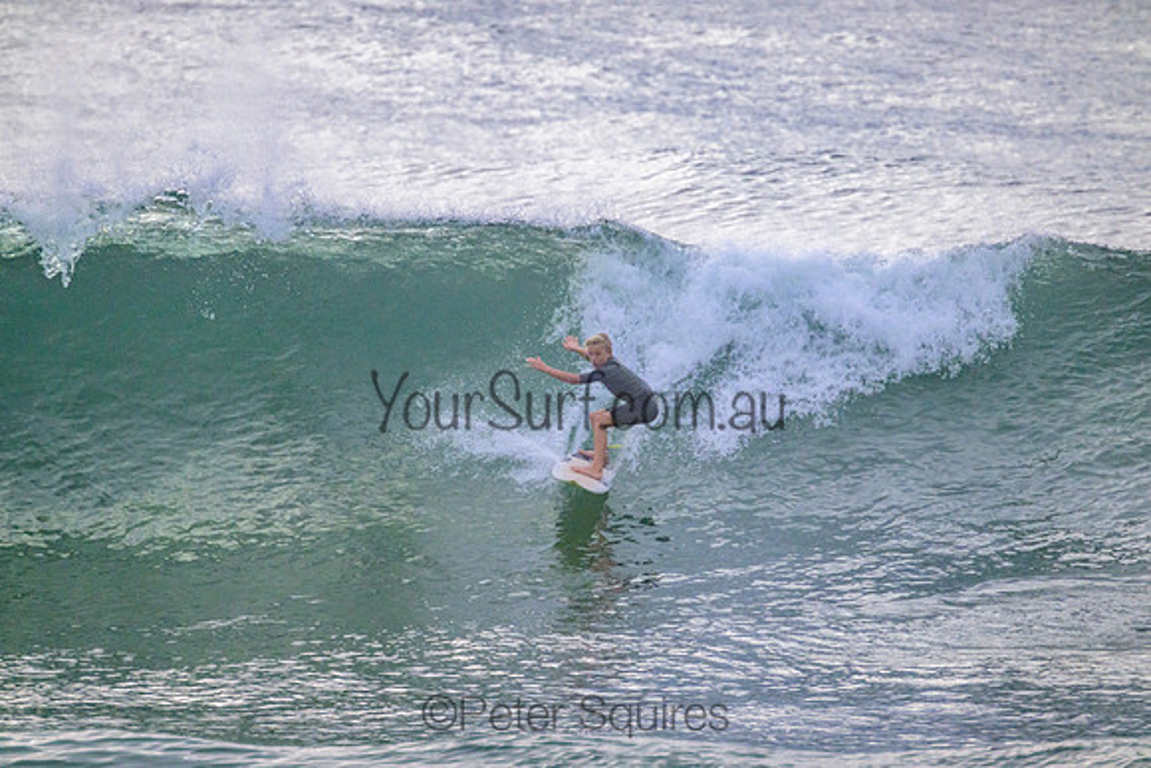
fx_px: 25583
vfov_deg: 1.7
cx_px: 576
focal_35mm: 800
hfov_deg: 2.6
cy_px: 384
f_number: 11
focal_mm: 800
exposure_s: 1/2000
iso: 2200
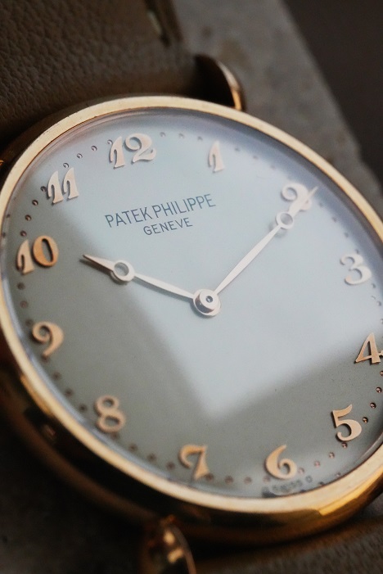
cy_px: 287
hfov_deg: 13.1
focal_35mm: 105
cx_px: 192
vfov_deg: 19.4
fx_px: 1674
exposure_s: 1/250
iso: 12800
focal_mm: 105
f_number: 11
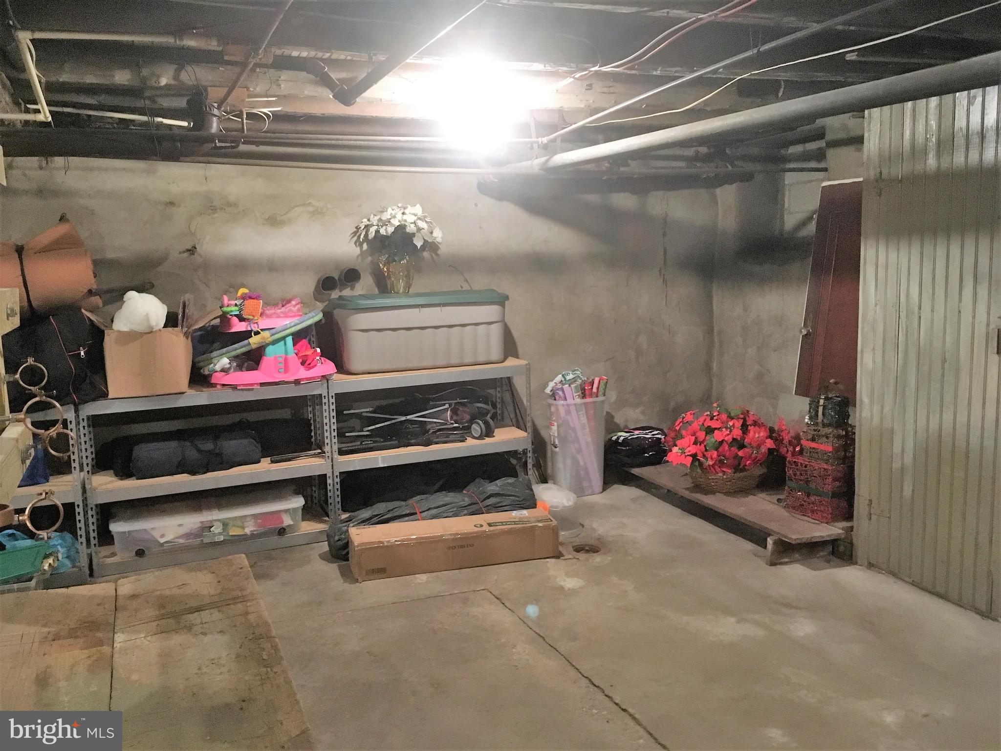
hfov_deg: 61.7
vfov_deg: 48.2
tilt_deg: -9.0
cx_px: 500
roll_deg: +0.7
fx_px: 839
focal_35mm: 29
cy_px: 376
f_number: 2.2
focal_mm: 4.15
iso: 250
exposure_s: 1/15
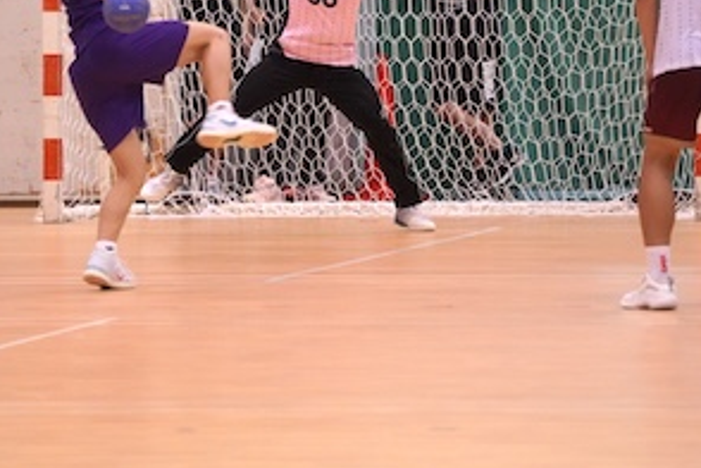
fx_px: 9190
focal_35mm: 472
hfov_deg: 4.4
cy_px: 97
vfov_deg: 2.9
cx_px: 269
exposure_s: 1/320
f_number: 5.6
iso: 10000
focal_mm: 278
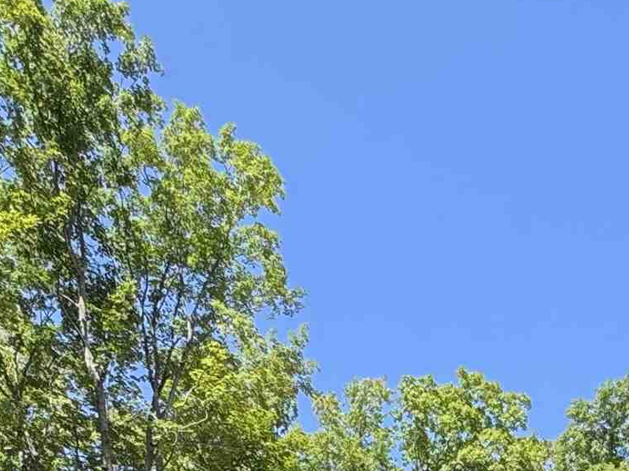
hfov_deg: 32.2
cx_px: 557
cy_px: 854
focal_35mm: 57
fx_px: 1036
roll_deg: +0.4
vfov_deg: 19.2
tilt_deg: +2.8
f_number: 2.2
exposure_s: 1/681
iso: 40
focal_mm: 2.22
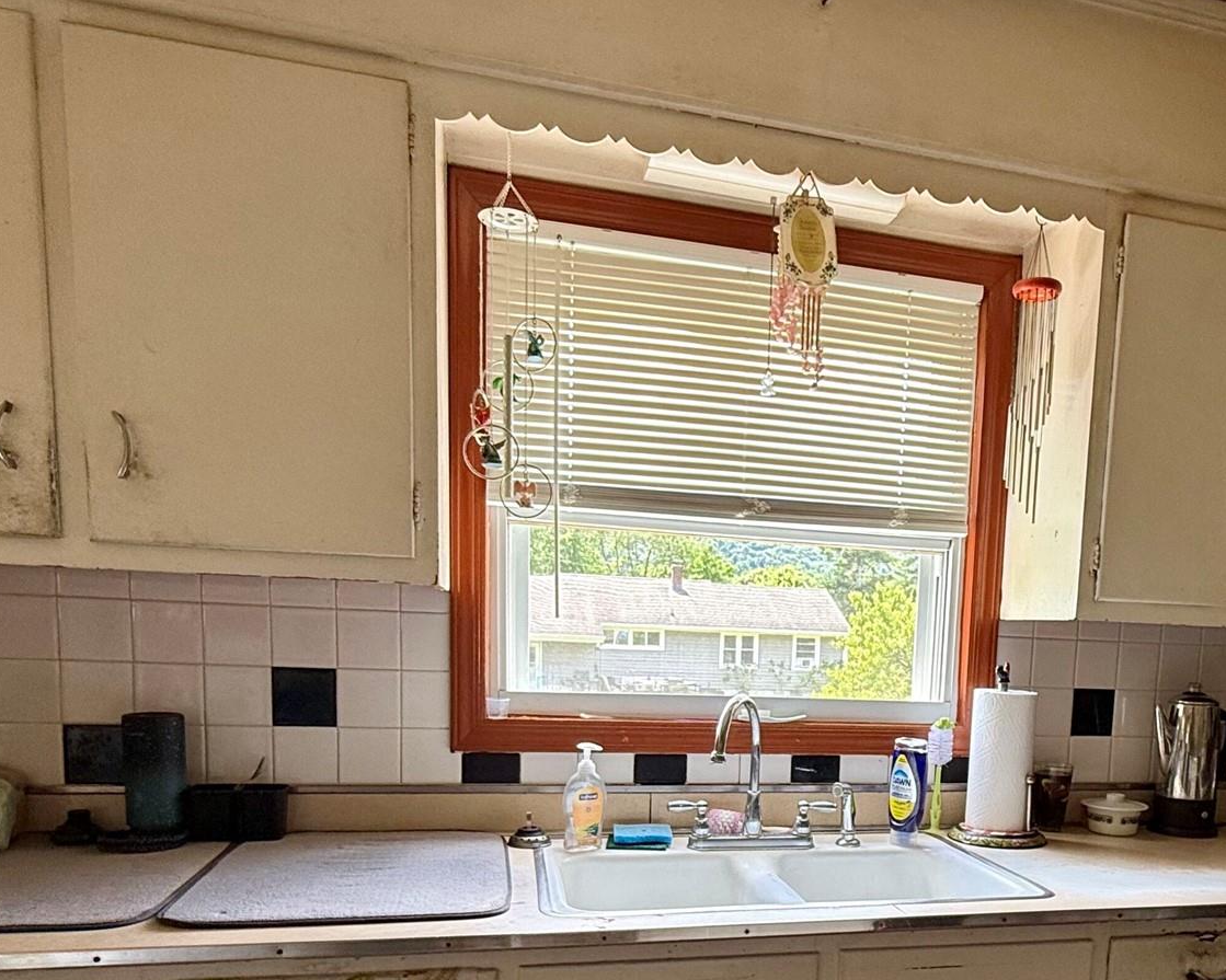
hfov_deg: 66.7
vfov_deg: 53.6
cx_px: 790
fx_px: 907
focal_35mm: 25
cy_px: 760
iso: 80
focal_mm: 2.22
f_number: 2.2
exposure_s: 1/99
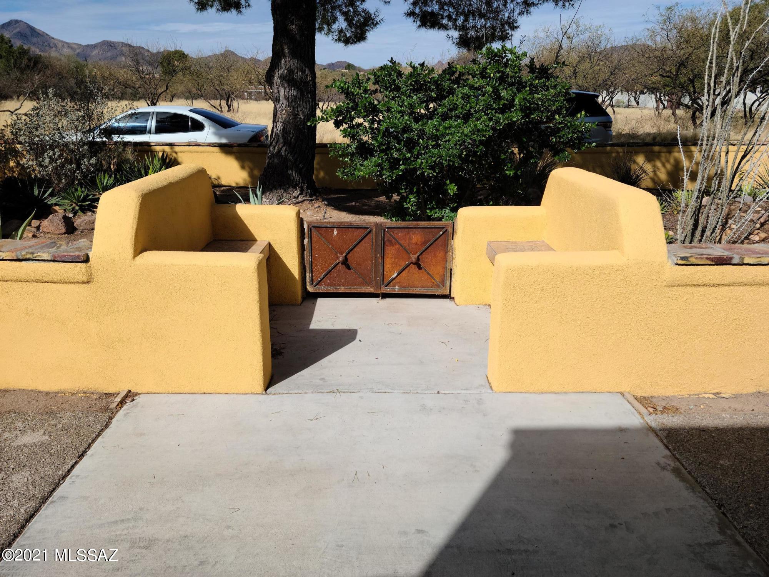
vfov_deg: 49.7
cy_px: 288
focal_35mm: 28
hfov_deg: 63.4
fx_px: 622
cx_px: 384
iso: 25
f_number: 2
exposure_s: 1/1746
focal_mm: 5.9
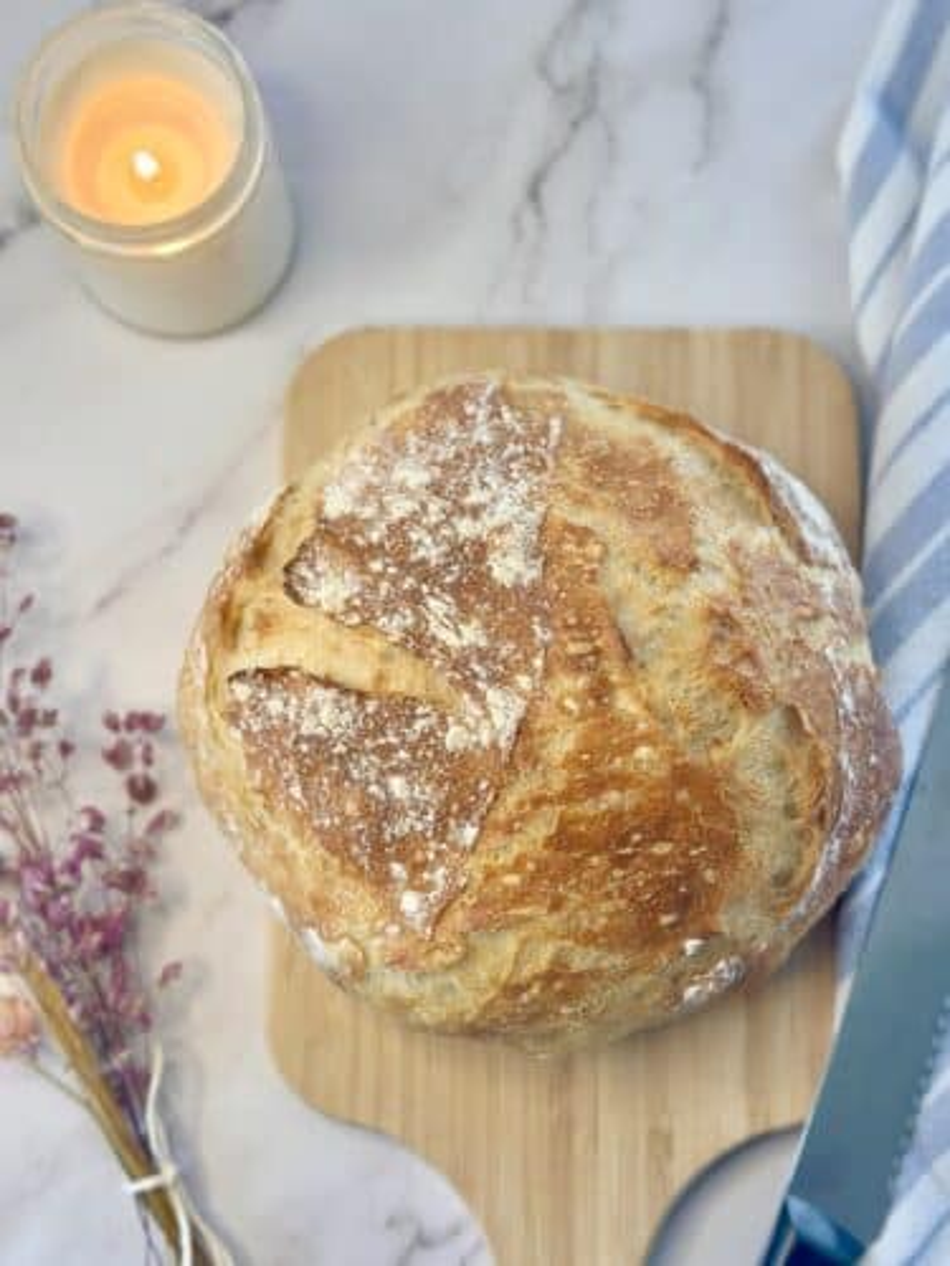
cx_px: 475
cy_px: 633
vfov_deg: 39.7
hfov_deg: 30.3
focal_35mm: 48
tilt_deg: -82.1
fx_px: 1756
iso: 100
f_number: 1.78
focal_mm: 6.86
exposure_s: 1/120
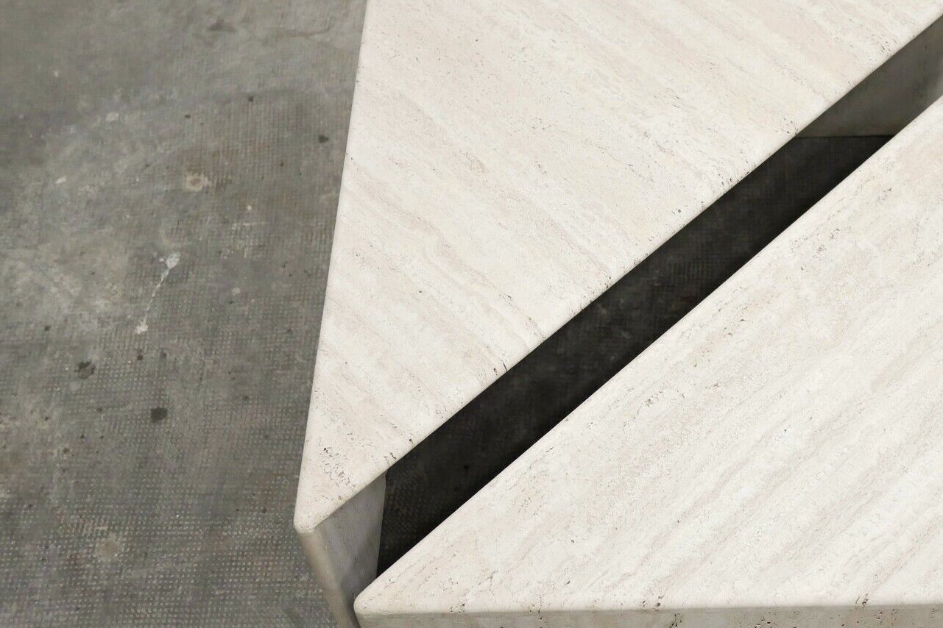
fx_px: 1703
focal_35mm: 65
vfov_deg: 20.9
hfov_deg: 30.6
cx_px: 665
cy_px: 268
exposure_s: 1/60
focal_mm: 20
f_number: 1.7
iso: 1600
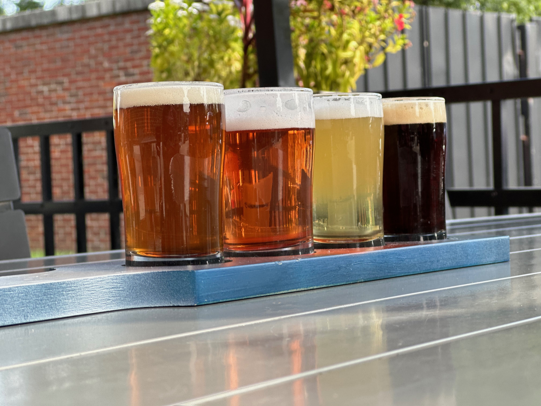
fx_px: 1203
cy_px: 203
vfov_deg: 19.1
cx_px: 270
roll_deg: +3.1
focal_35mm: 77
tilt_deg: -1.3
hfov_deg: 25.3
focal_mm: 9
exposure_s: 1/121
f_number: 2.8
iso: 40
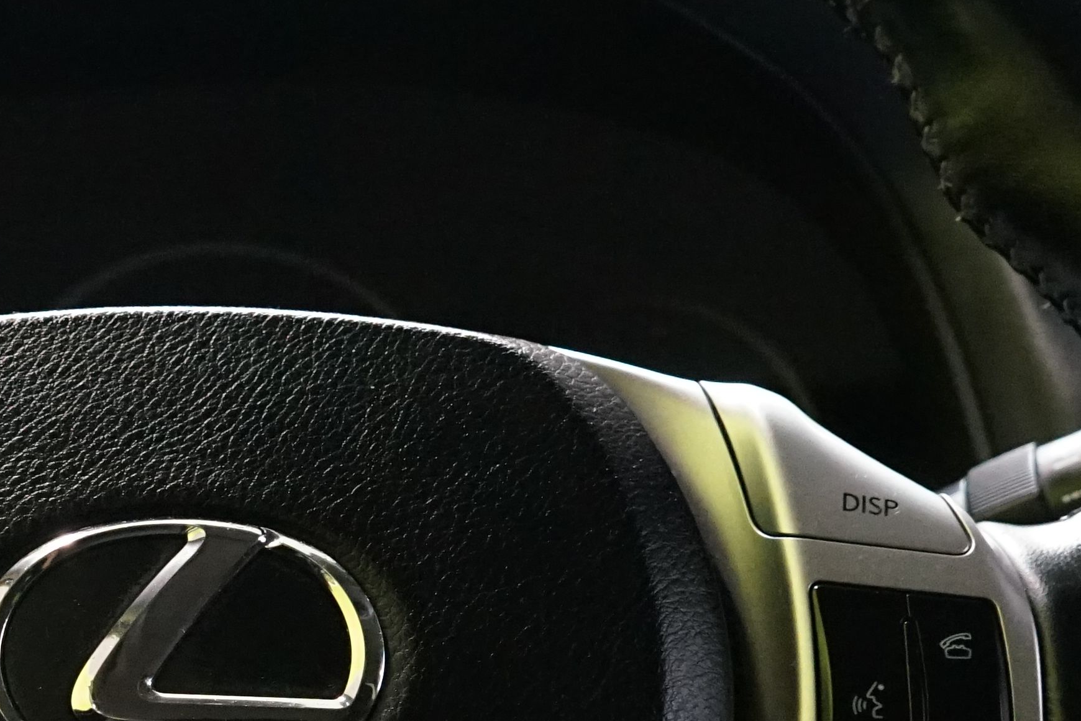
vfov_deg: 13.6
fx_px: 3003
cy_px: 621
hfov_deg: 20.2
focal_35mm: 100
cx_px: 214
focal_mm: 29
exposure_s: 1/40
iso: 5000
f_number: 5.6
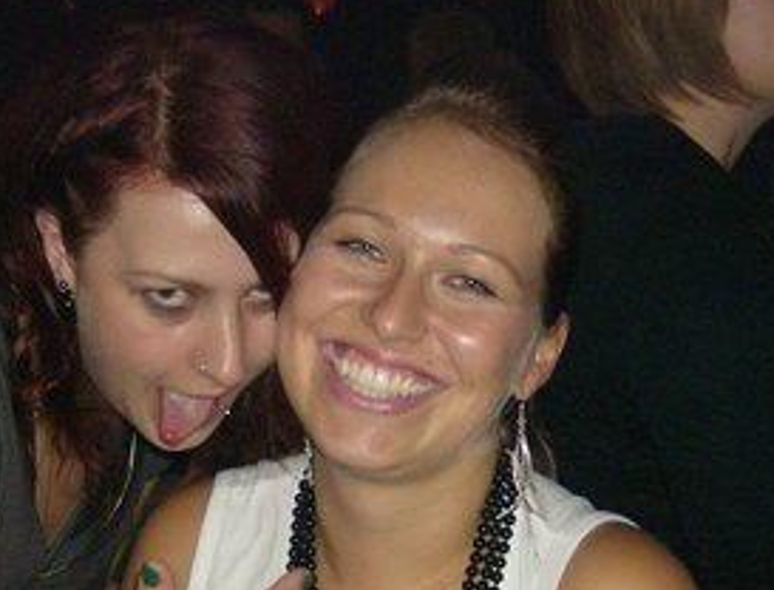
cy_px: 474
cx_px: 247
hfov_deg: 24.4
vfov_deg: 18.7
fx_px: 1777
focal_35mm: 79
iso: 200
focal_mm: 6
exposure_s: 1/60
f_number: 2.8
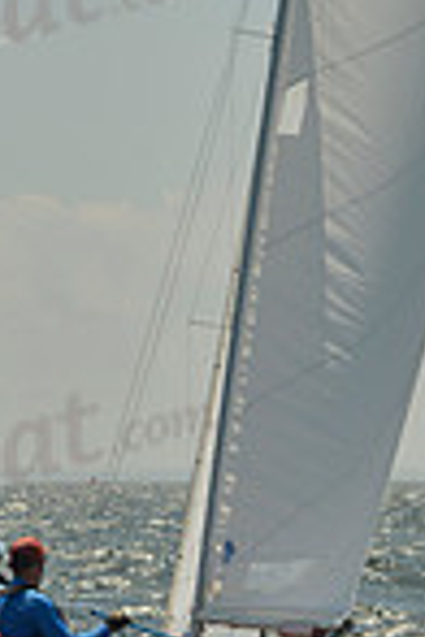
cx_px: 440
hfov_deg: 4.1
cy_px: -247
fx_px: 5950
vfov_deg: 6.1
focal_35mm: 336
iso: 200
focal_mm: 85
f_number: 9
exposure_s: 1/1250
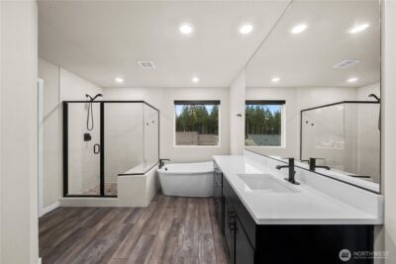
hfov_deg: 108.3
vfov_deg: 85.5
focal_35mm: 13
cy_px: 132
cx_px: 198
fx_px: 143
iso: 640
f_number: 8
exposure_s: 1/30
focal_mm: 13
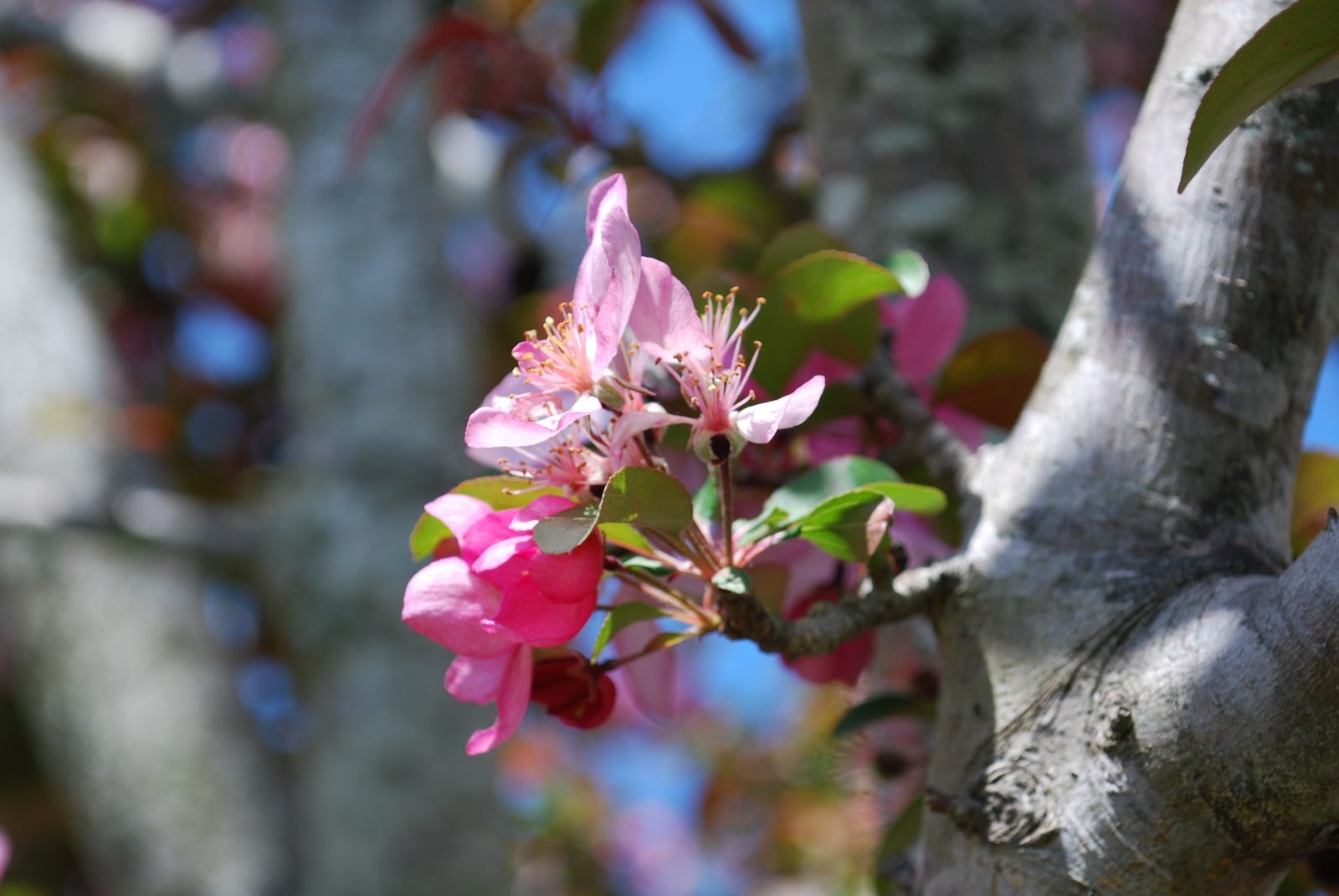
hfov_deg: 24.6
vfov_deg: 16.6
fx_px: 3072
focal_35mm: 82
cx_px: 670
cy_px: 448
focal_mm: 55
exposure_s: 1/160
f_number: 6.3
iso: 100
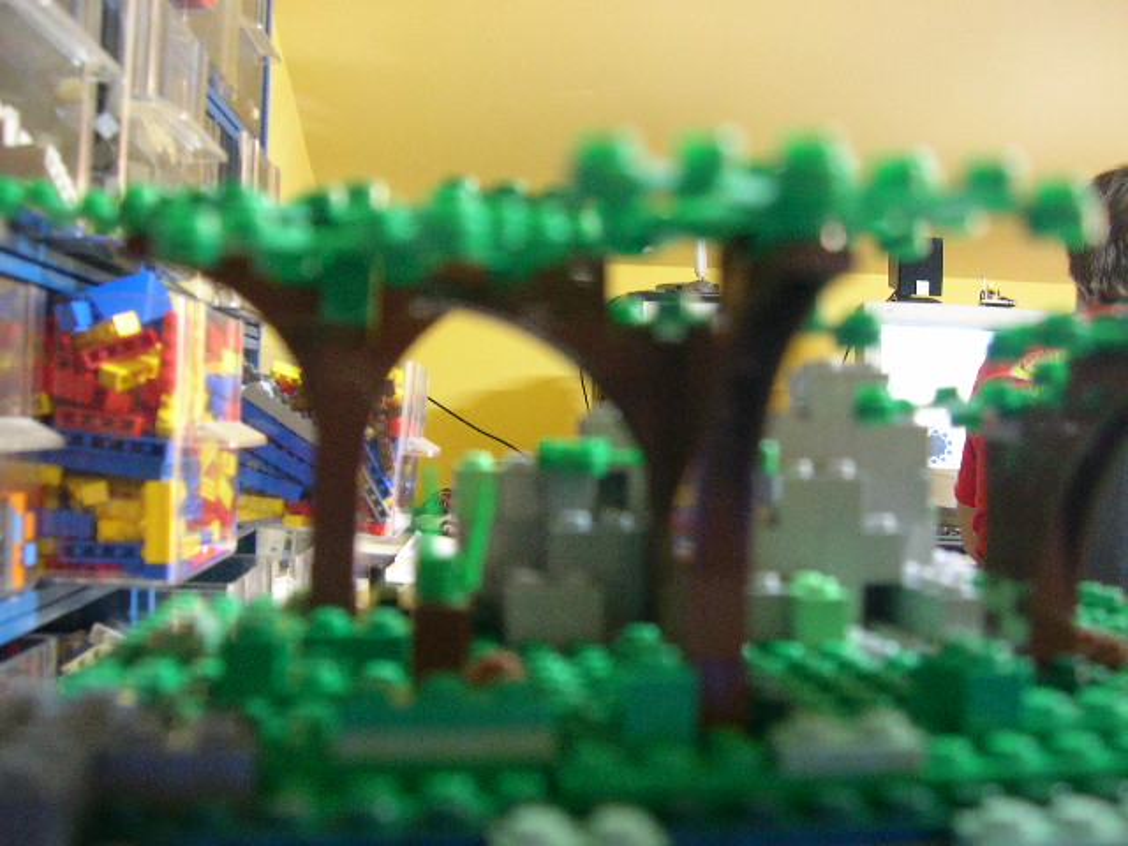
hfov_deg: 49.0
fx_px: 1238
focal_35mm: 38
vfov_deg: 37.7
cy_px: 423
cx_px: 564
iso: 400
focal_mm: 8
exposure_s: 1/2.2
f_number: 2.8
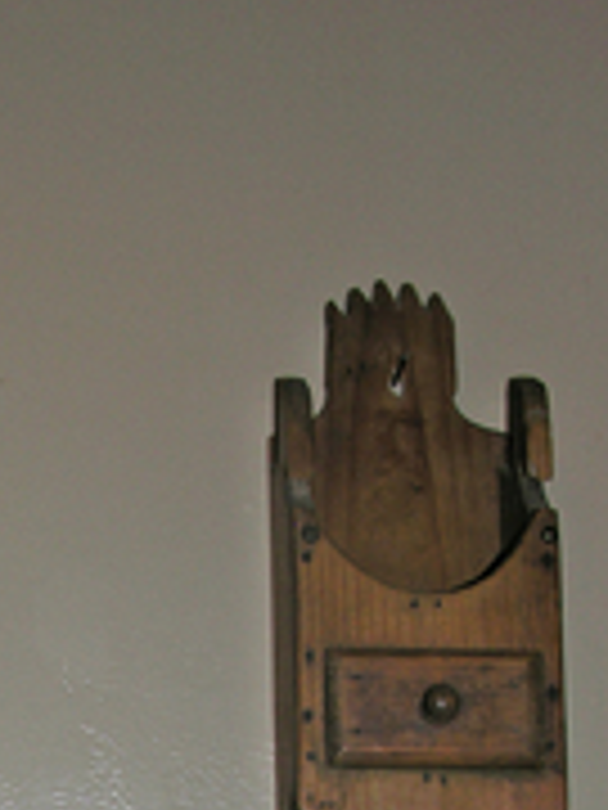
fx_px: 2272
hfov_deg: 14.9
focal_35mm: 97
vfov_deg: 18.8
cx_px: -25
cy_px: 1040
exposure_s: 1/60.1
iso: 50
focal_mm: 8.9
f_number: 2.8
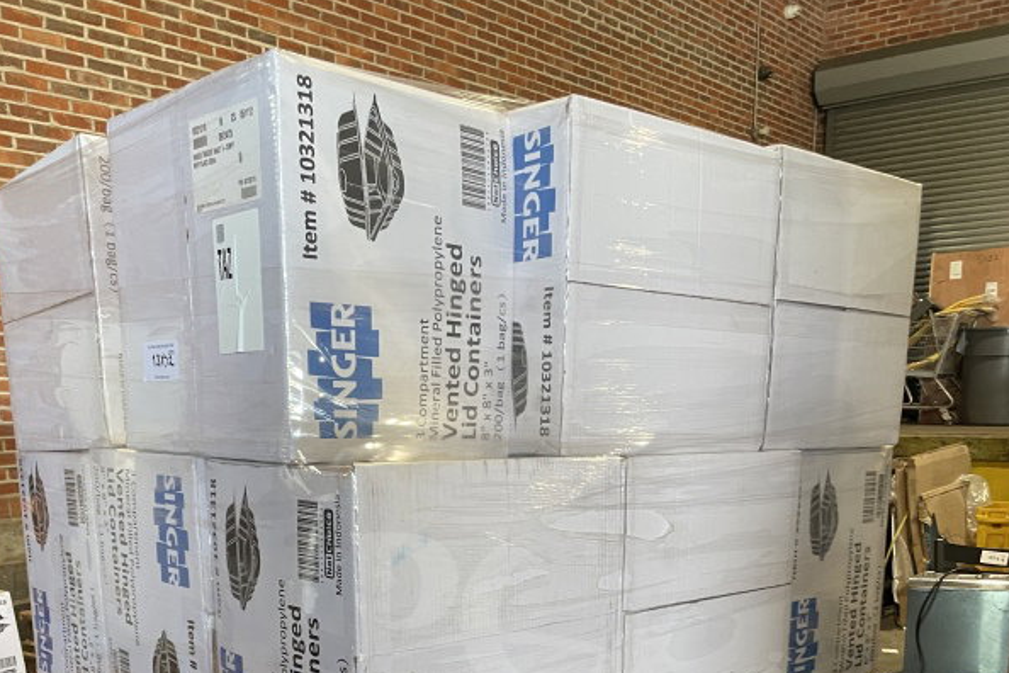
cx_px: 501
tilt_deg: -12.0
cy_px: 667
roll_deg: +1.3
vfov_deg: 33.1
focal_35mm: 37
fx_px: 1037
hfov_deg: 51.9
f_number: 1.6
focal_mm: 4.2
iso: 125
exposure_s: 1/60
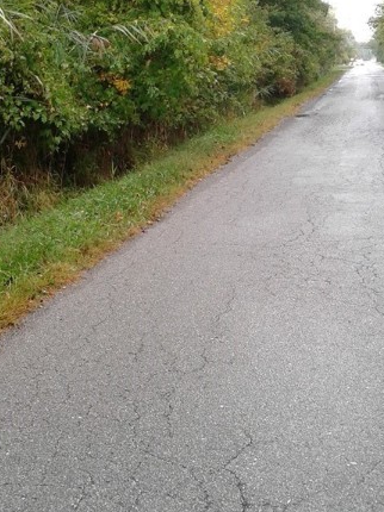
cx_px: 123
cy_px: 145
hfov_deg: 24.6
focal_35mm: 59
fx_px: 874
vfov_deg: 32.3
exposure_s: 1/50
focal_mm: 3.3
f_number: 2.2
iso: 50
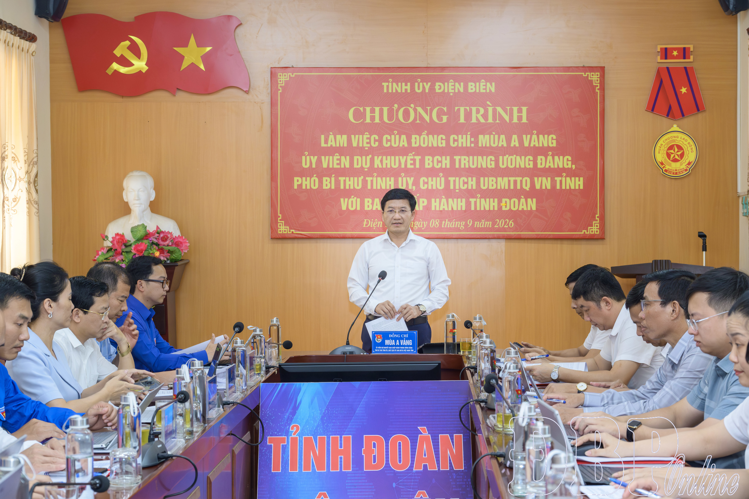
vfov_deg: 20.9
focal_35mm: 65
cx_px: 374
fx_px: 1352
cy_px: 250
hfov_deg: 31.0
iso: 3200
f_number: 7.1
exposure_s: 1/125
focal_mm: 65
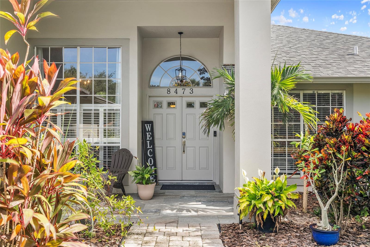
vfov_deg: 41.1
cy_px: 124
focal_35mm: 32
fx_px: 329
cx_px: 185
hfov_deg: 58.7
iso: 100
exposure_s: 1/5
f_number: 8
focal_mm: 32
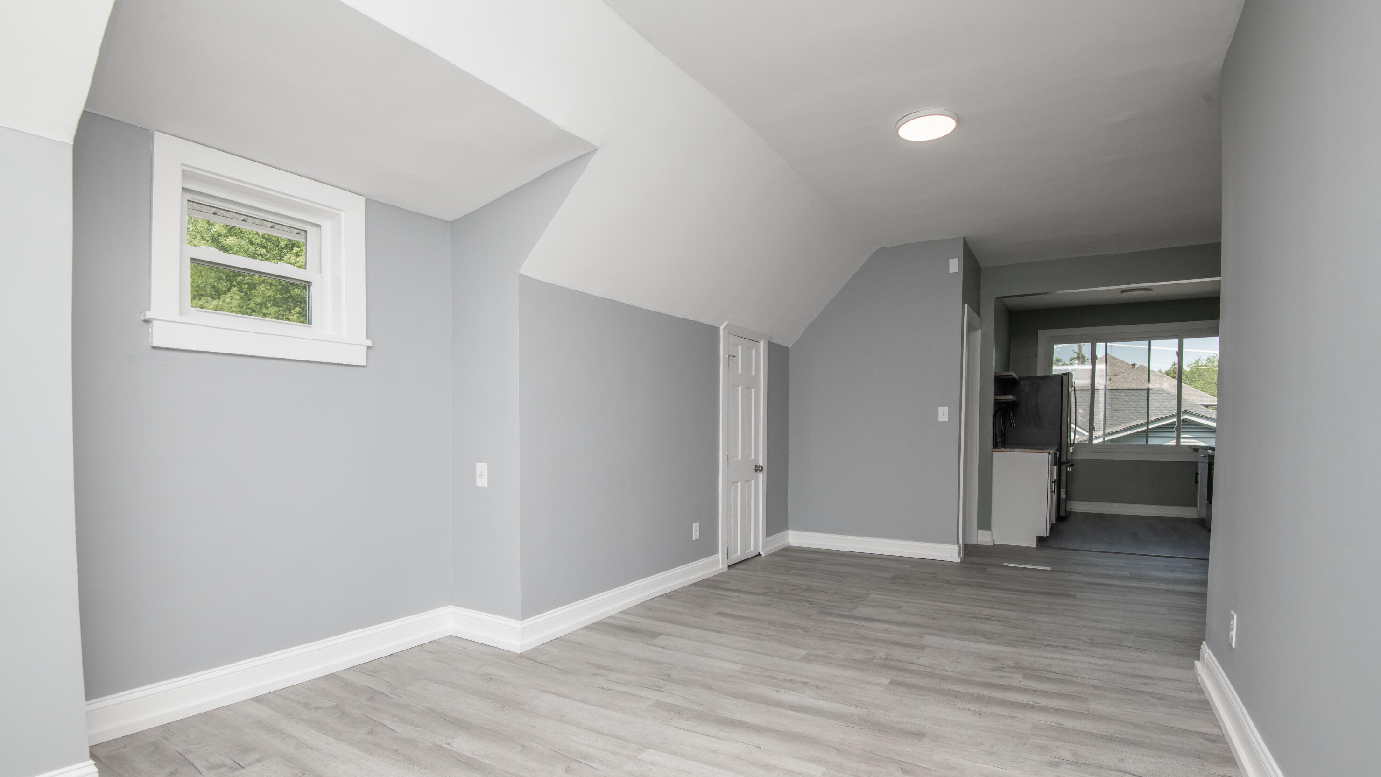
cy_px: 458
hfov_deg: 95.9
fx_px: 623
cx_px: 694
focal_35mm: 17
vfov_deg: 63.5
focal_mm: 16
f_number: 9
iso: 400
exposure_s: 1/250
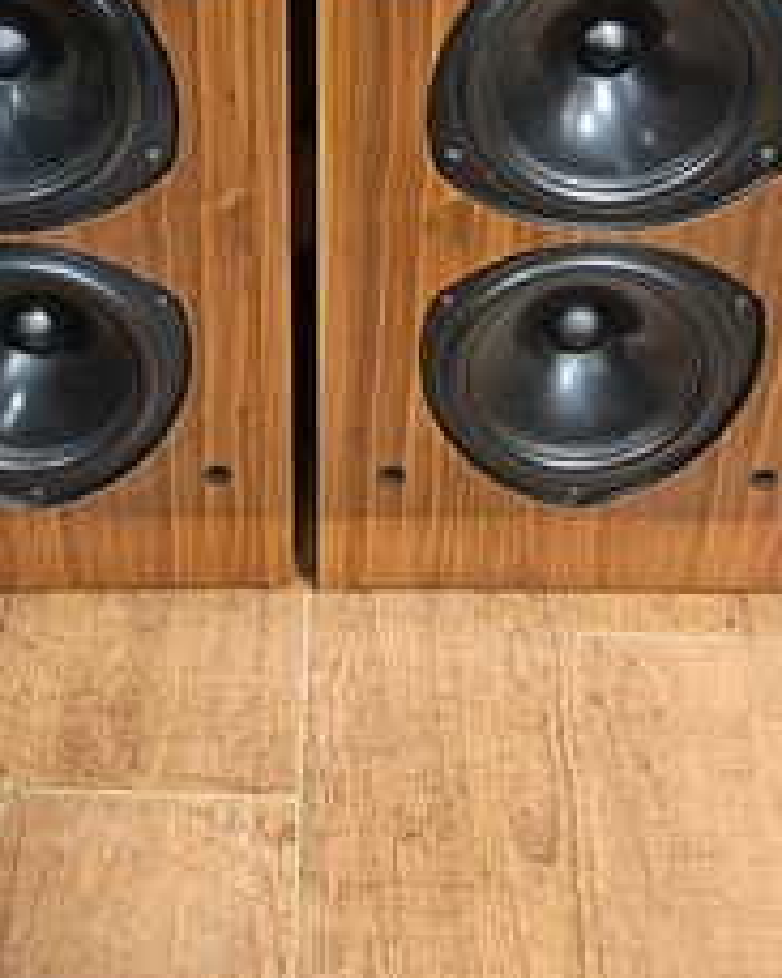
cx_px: 318
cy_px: -9
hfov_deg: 30.7
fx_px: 1419
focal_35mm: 49
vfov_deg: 34.5
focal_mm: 5.4
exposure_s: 1/33.3
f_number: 1.8
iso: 500
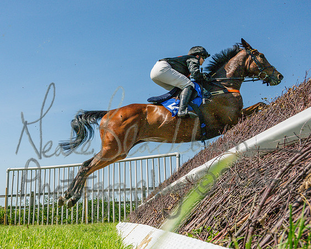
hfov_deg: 44.4
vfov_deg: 38.7
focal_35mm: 38
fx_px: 354
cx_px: 48
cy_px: 138
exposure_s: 1/2000
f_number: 9
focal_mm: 24
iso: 400
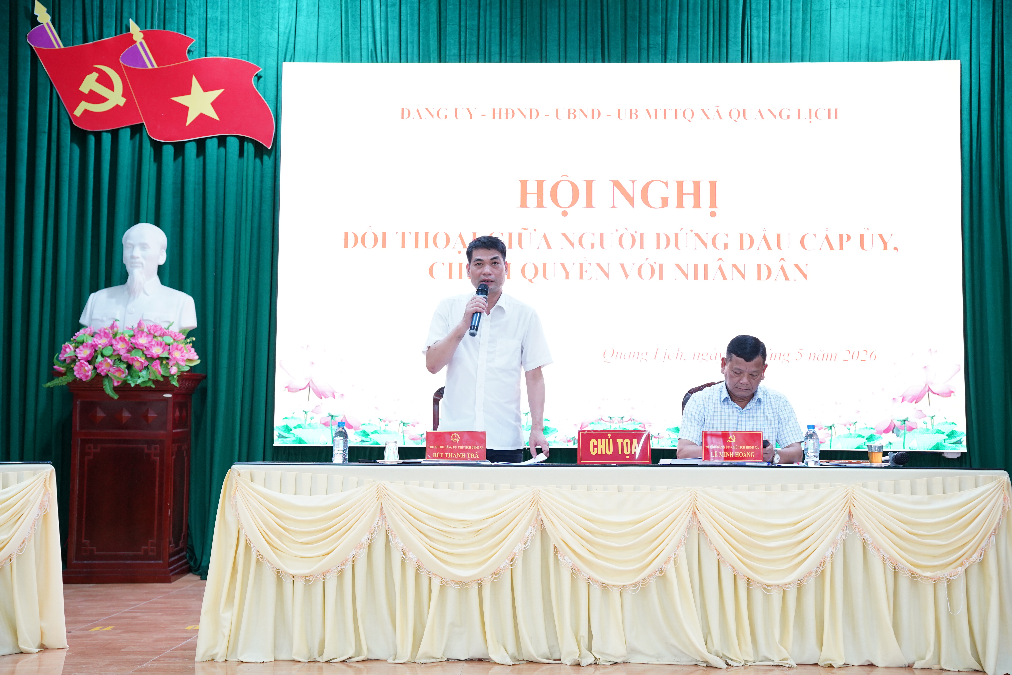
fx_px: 1254
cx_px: 506
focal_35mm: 45
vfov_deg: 30.1
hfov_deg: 44.0
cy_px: 338
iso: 2000
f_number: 4
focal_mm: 44.6
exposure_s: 1/50
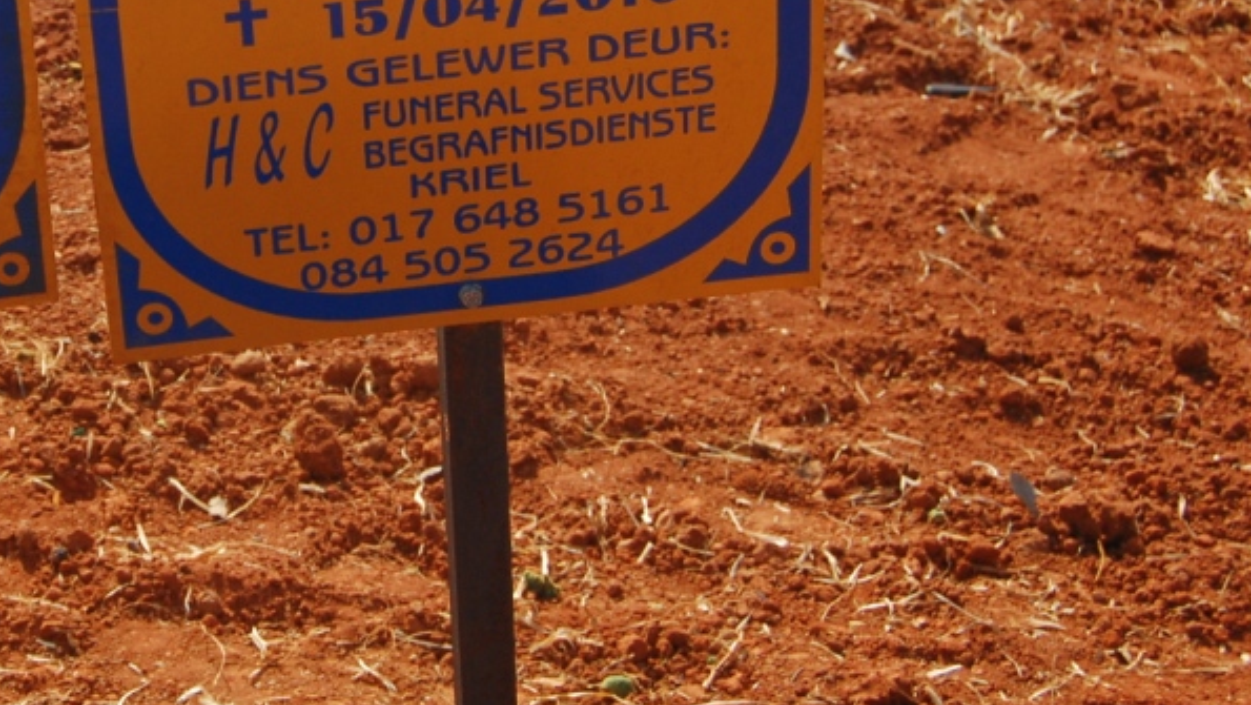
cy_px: 16
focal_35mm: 81
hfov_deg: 25.6
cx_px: 181
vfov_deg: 14.7
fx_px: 2687
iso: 400
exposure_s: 1/640
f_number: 7.1
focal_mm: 30
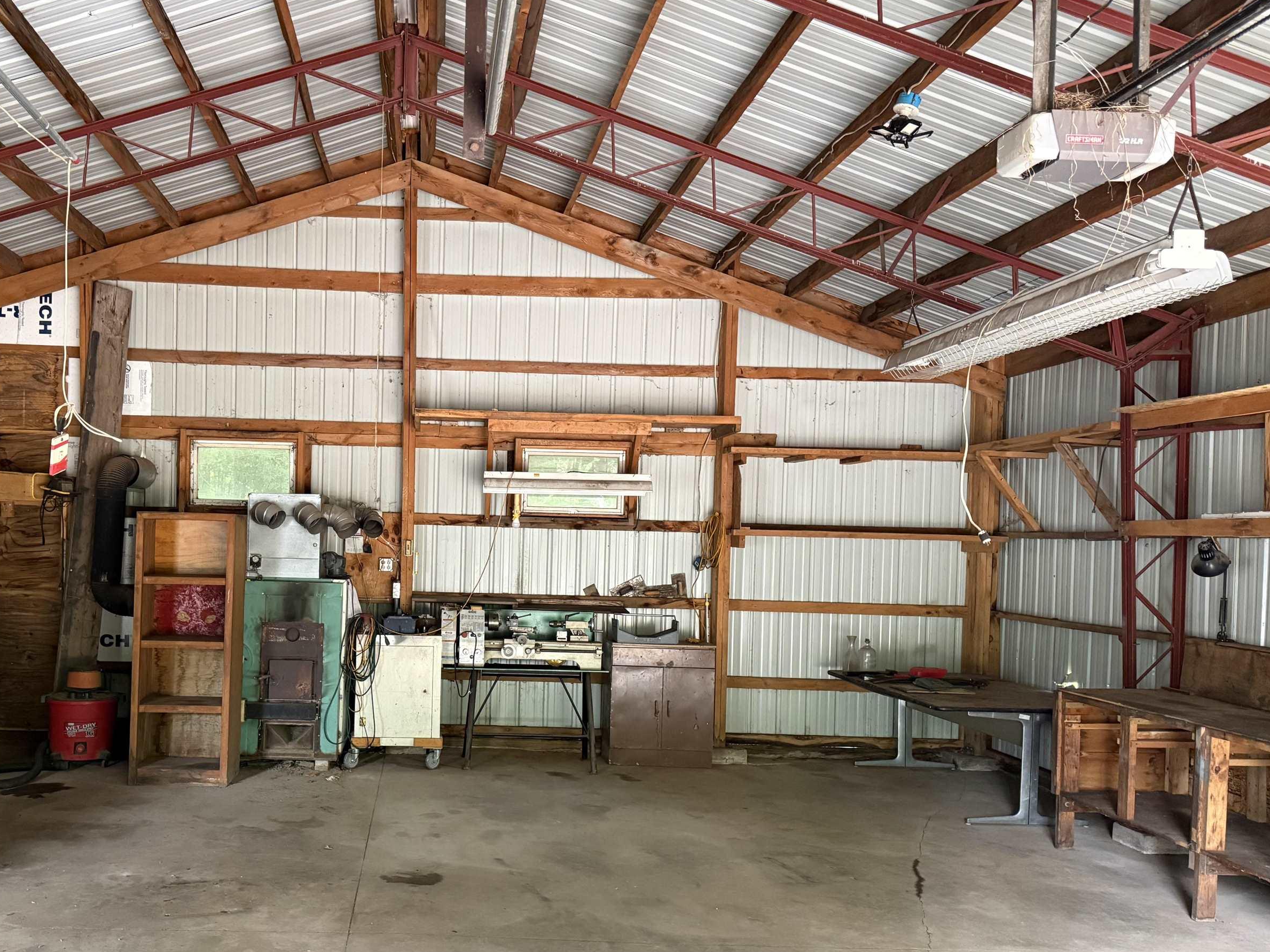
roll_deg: -1.5
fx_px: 1137
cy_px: 550
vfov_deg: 45.3
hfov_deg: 57.4
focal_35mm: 31
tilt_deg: +0.3
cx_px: 454
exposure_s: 1/60
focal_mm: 6.76
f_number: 1.78
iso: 640
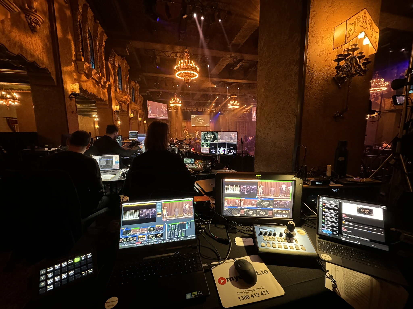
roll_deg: +0.6
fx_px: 167
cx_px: 206
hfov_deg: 102.1
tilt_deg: -8.4
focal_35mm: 14
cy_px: 154
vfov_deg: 85.7
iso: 1250
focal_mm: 2.22
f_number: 2.2
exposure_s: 1/33
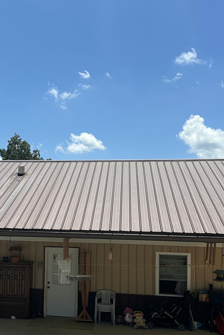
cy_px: 202
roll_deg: -2.0
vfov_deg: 38.7
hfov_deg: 25.8
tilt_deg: +4.5
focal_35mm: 51
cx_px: 32
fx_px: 476
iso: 80
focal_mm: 6.86
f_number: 1.78
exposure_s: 1/6623
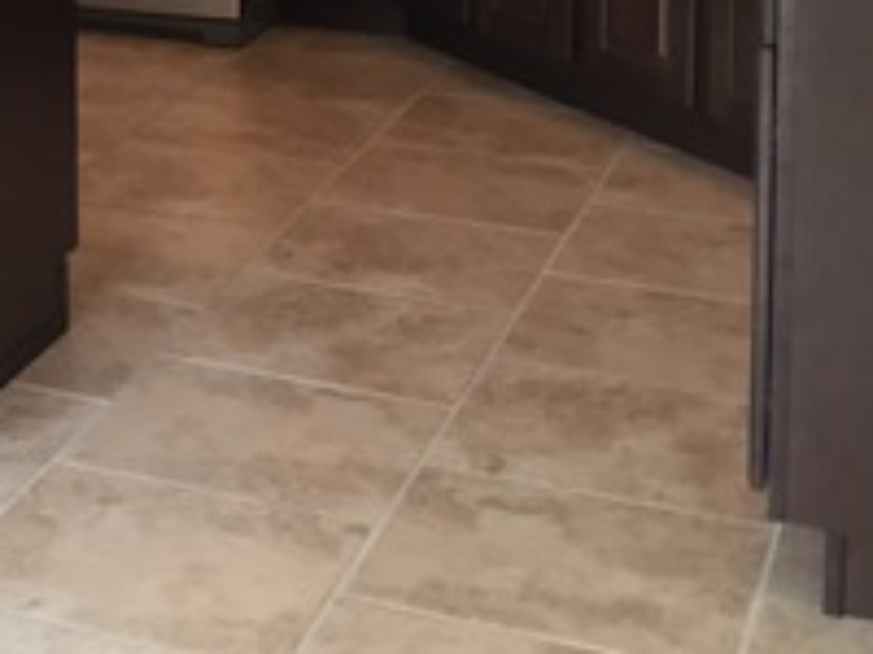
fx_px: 2345
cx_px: -332
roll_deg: +0.7
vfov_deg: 14.8
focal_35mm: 93
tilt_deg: -3.9
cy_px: -323
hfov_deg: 19.1
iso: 32
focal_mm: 4.15
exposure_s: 1/33
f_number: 2.2
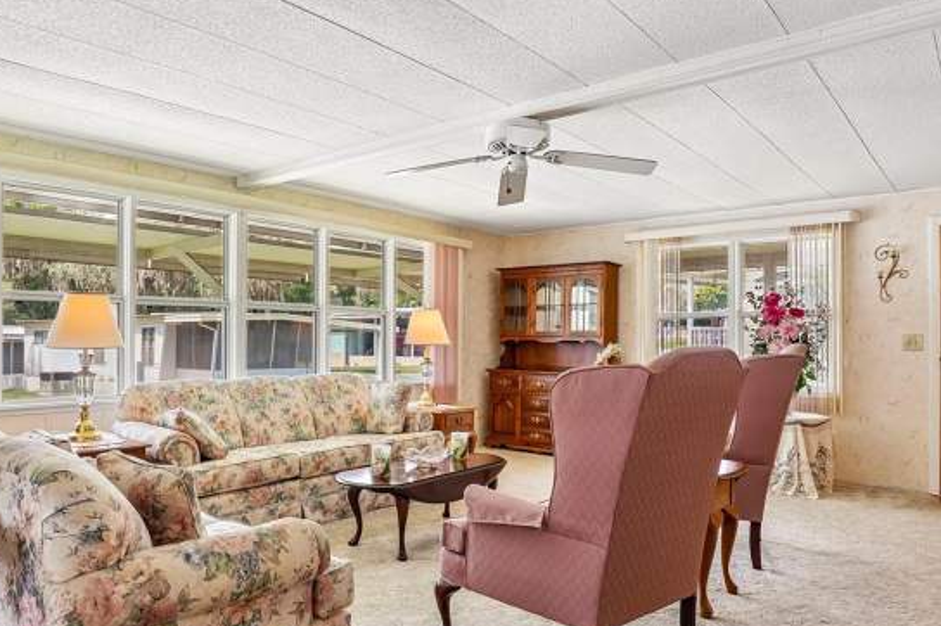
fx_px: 653
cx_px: 389
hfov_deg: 71.0
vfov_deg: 51.2
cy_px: 338
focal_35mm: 25
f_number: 9
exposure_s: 1/30
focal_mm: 17
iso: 320
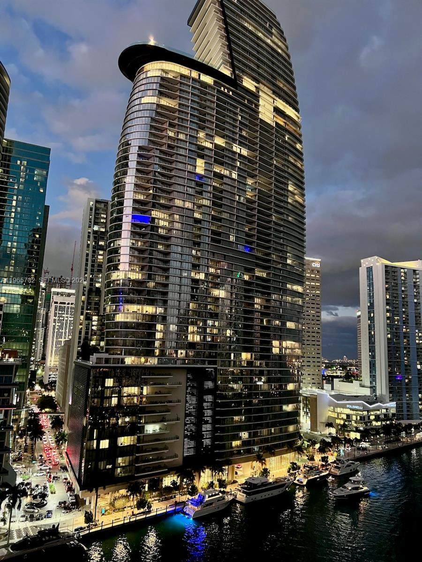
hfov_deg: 53.1
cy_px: 281
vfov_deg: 67.3
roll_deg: -2.7
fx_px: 423
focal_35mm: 26
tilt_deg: +9.0
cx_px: 211
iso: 640
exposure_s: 1/30
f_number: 1.5
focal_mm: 5.7
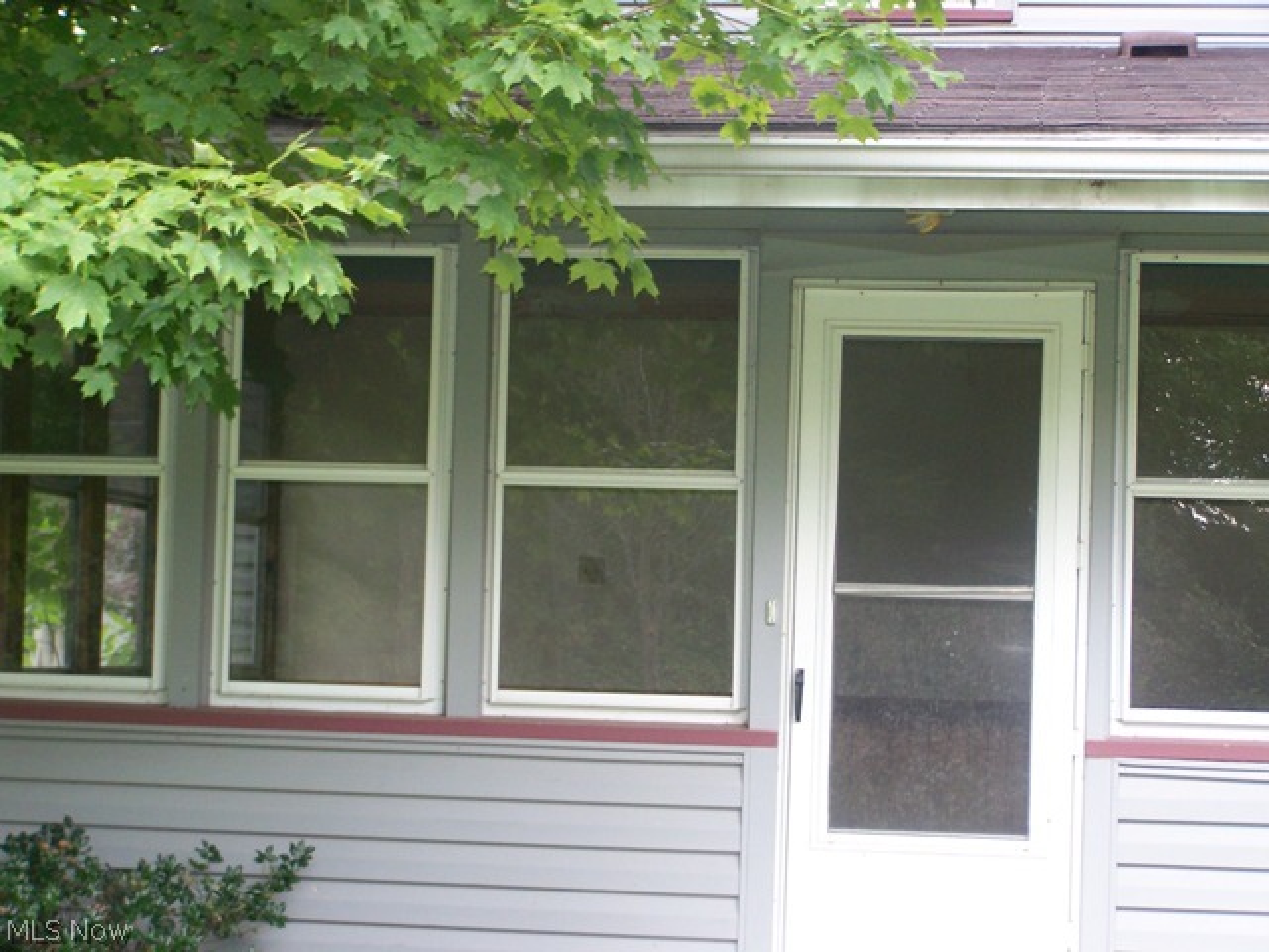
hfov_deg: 23.8
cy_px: 476
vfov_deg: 18.0
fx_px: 3006
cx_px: 634
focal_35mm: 82
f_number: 3.2
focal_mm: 13.7
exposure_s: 1/80
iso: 160
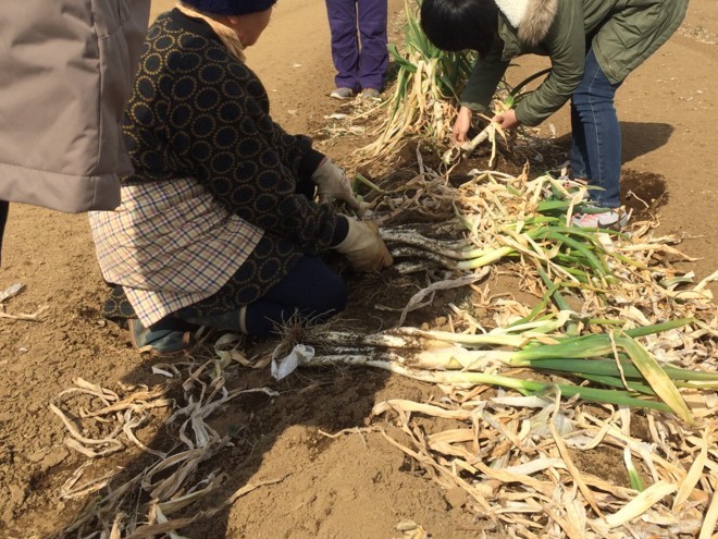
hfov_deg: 41.9
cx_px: 417
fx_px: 933
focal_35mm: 45
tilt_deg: -10.4
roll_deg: +3.0
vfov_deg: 31.5
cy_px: 119
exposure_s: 1/2160
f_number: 2.2
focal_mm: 4.15
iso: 32
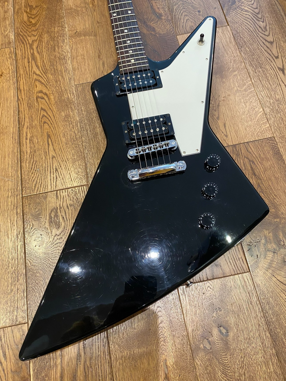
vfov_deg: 67.3
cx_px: 143
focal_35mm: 26
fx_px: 286
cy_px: 190
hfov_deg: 53.1
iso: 320
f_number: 1.8
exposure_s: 1/60
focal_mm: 4.25
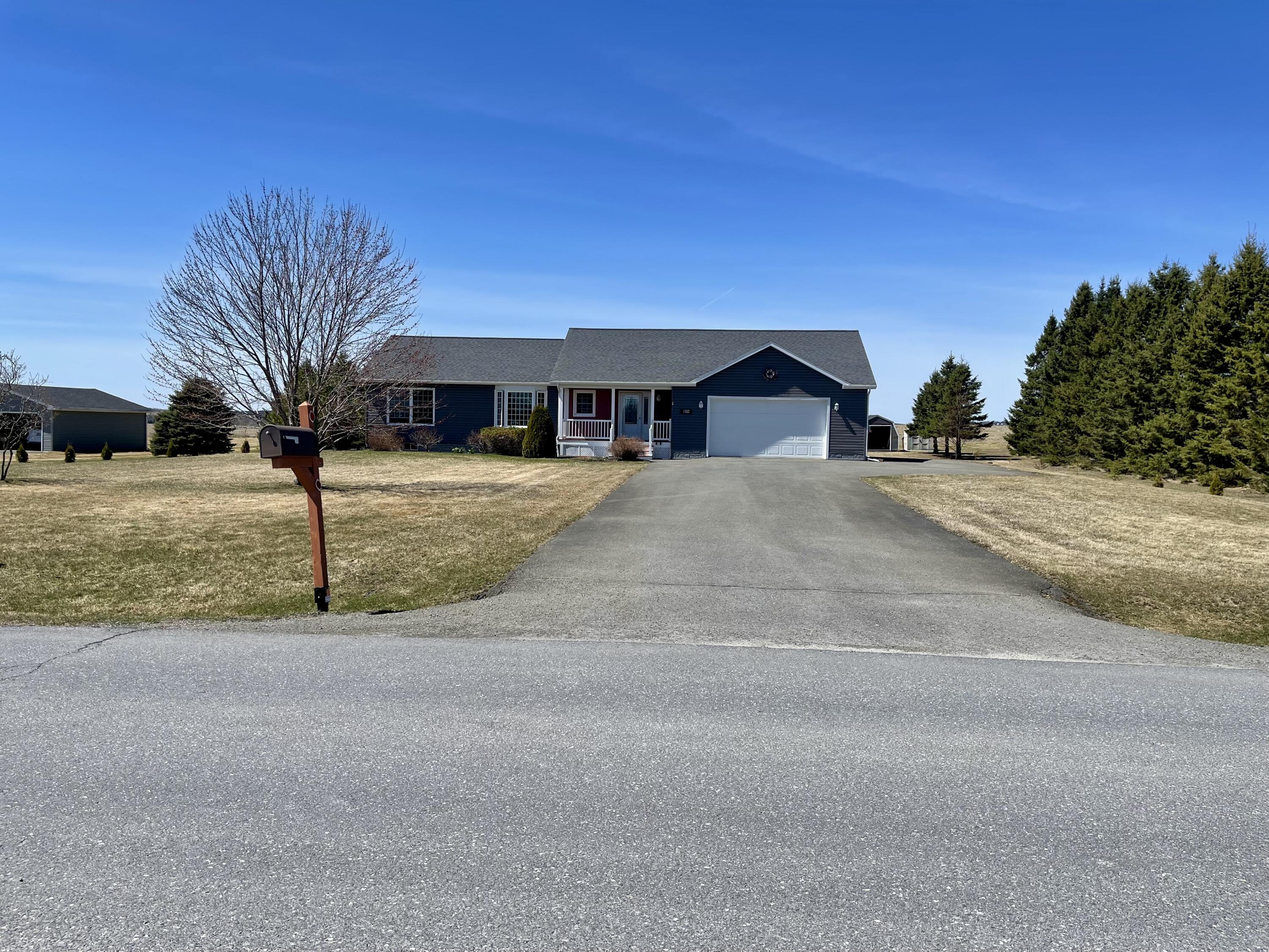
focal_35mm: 25
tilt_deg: -2.3
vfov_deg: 54.9
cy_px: 476
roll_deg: -1.6
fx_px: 916
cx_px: 634
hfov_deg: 69.4
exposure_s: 1/4525
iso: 32
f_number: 1.6
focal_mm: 5.1
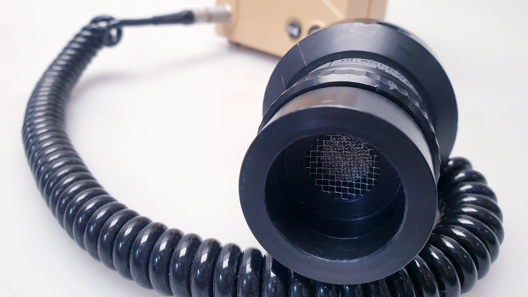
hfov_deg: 66.1
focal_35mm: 29
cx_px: 258
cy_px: 123
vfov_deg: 40.1
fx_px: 406
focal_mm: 4.3
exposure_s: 1/100
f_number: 2.4
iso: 200
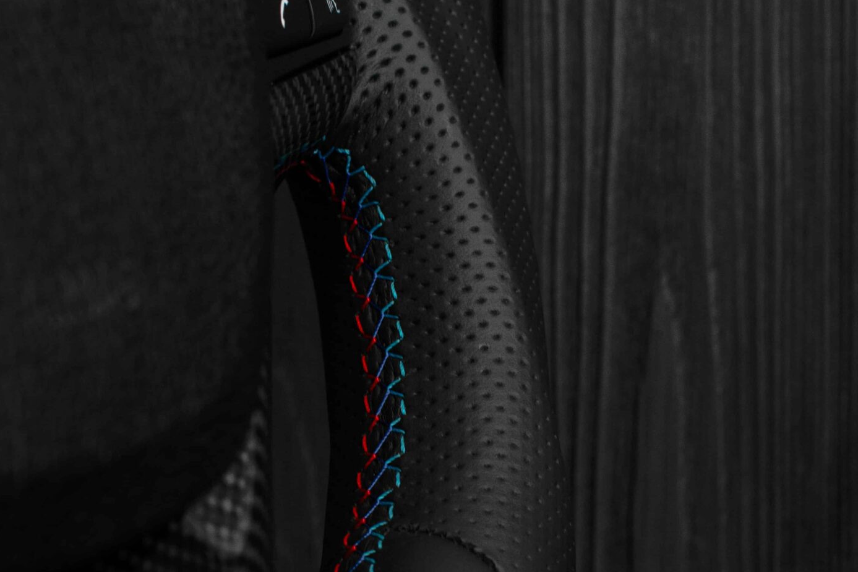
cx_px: 383
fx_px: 2310
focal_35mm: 97
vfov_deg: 14.1
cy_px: 423
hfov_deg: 21.0
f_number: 6.3
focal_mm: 35
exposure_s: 1/125
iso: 500
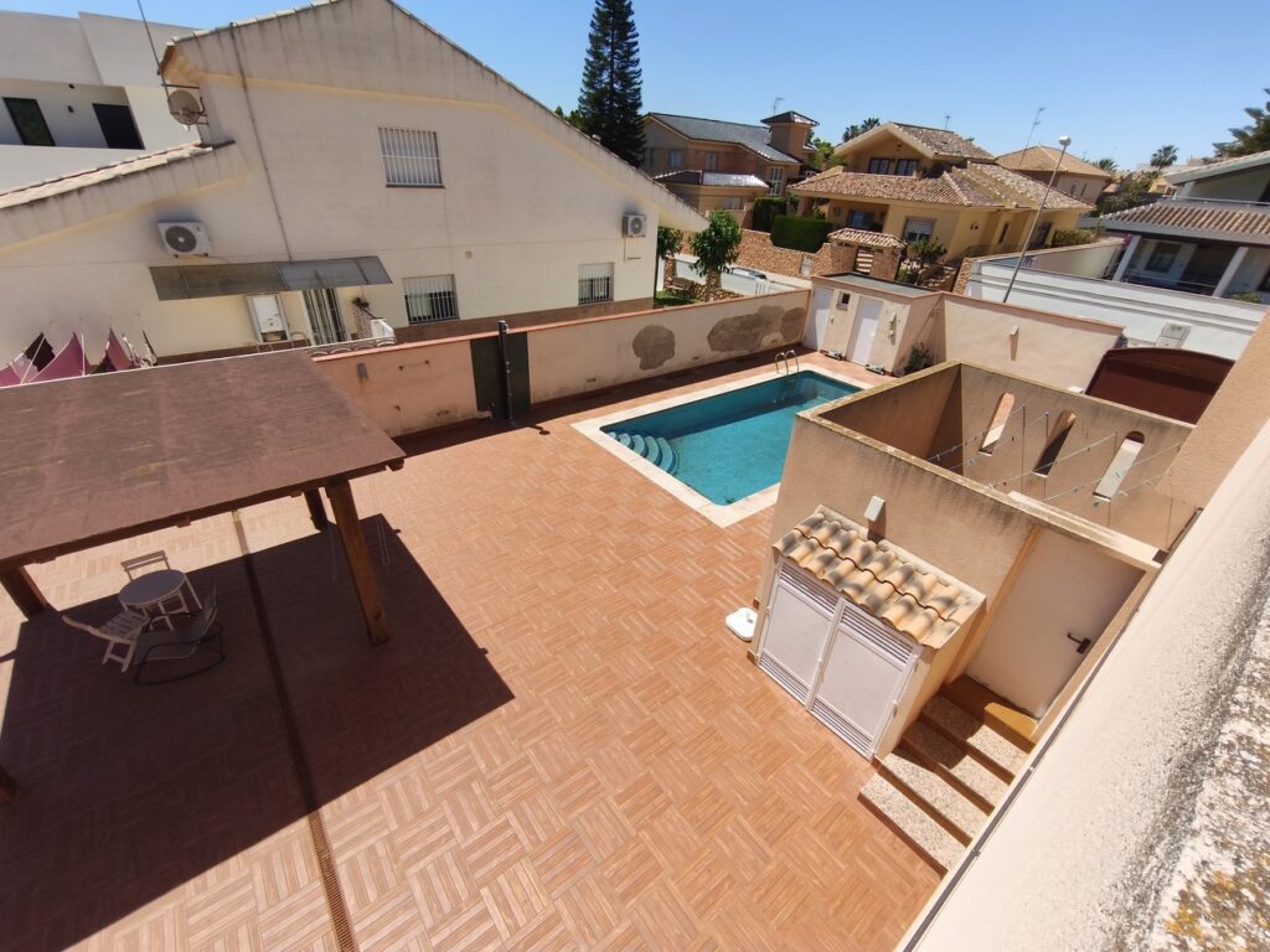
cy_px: 476
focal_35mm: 15
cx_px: 635
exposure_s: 1/1984
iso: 50
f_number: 2.2
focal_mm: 1.91
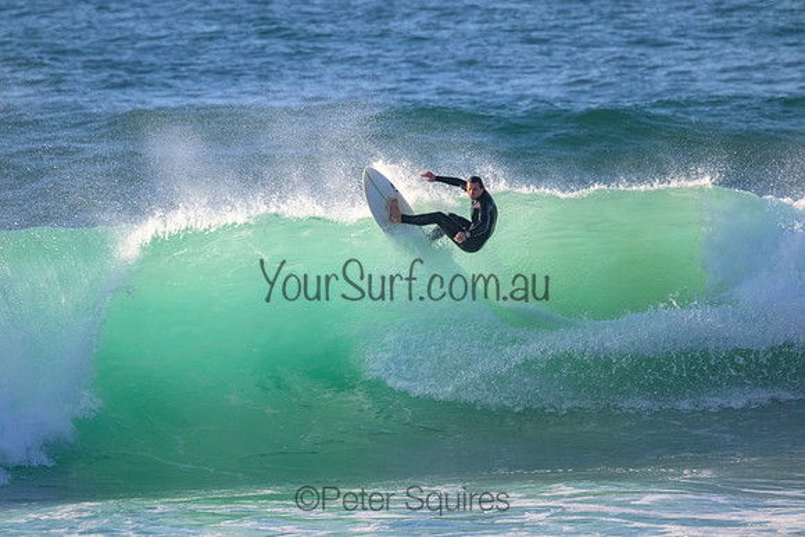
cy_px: 268
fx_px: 17892
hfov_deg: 2.6
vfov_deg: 1.7
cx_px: 402
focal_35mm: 800
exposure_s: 1/1600
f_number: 11
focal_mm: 800
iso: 1800
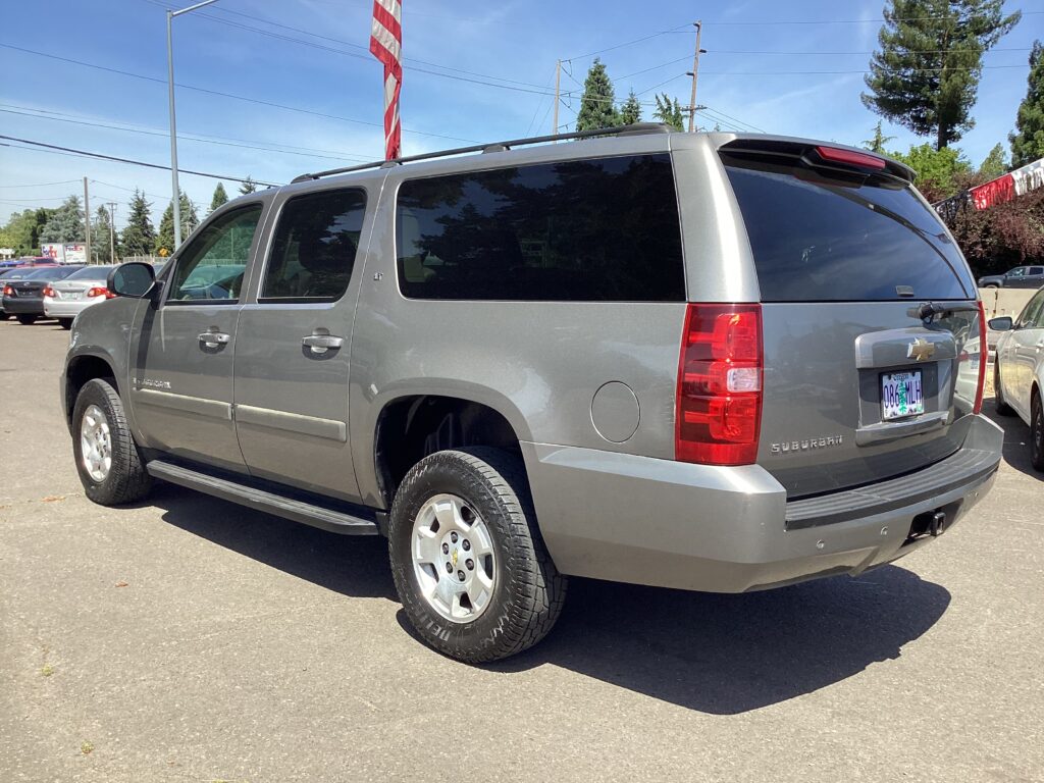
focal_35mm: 31
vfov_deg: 45.4
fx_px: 935
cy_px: 392
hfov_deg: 58.4
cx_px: 522
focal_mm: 3.3
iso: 25
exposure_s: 1/696
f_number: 2.4
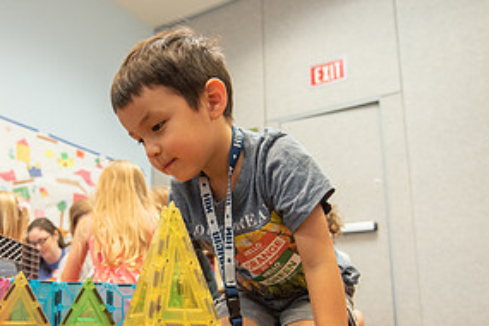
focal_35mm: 37
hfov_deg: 50.9
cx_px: 162
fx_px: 503
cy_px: 240
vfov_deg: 35.2
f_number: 2.8
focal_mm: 16
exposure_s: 1/250
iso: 1000
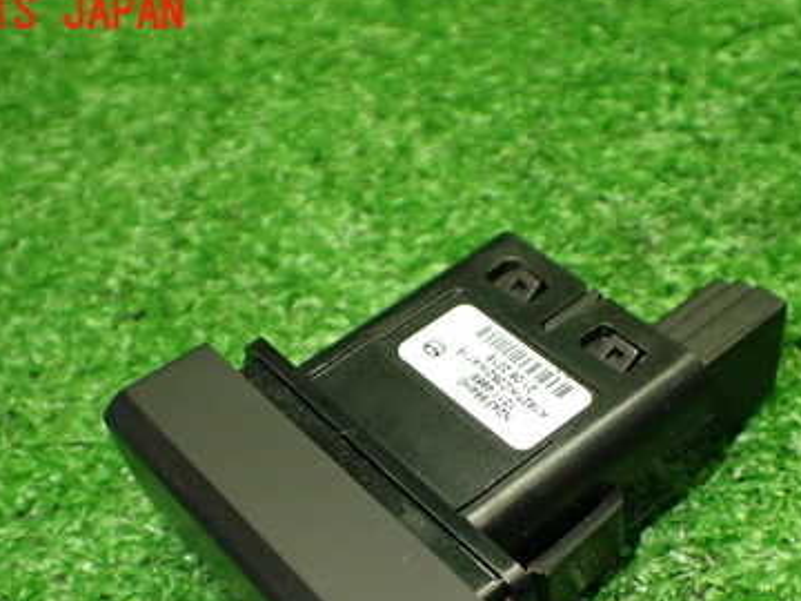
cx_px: 447
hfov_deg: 38.1
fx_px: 1157
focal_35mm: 50
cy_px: 487
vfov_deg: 28.4
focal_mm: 5.4
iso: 500
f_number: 2.3
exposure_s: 1/125
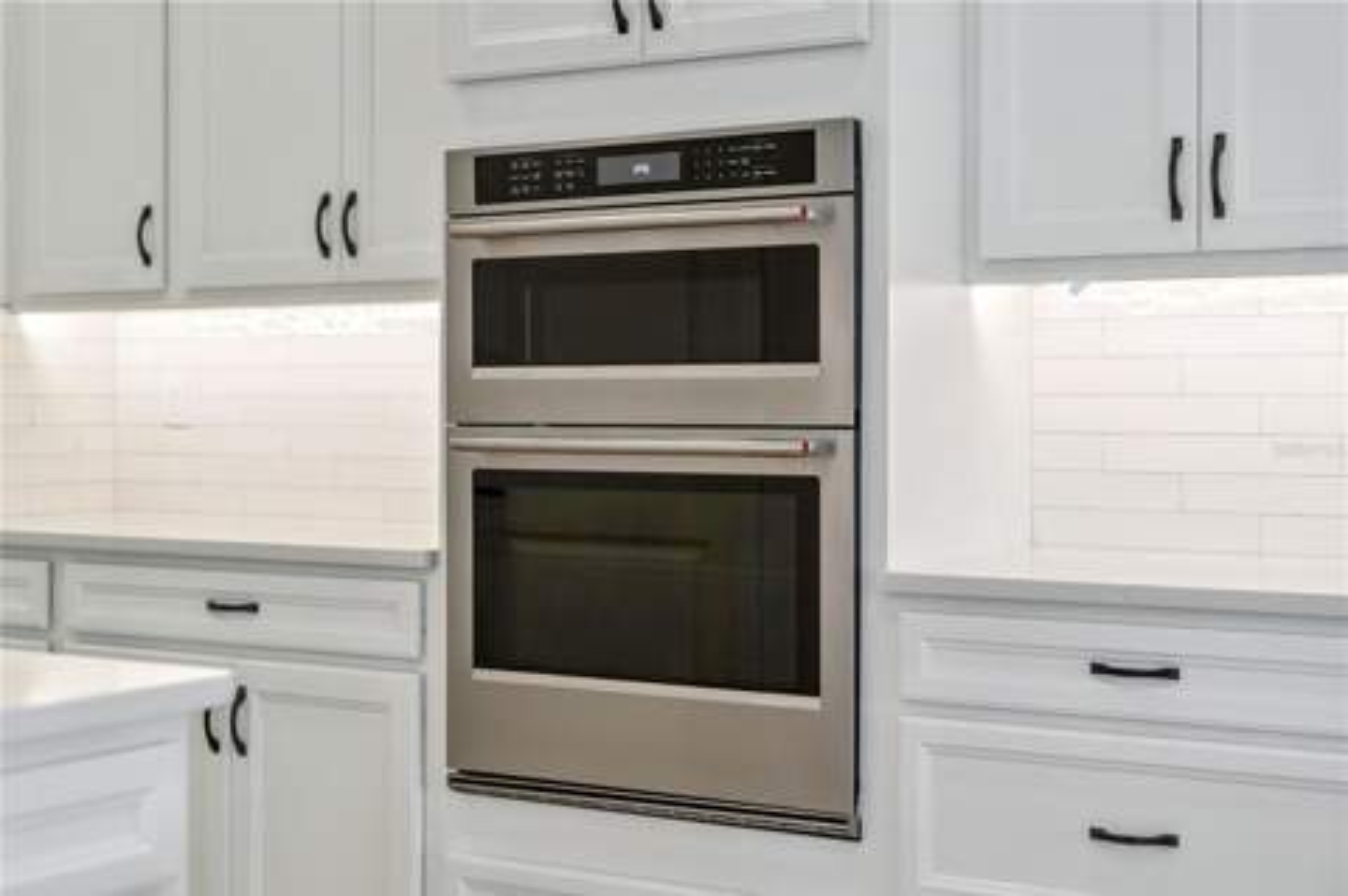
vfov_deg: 26.9
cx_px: 674
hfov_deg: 39.6
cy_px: 448
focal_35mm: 50
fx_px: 1870
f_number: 2.8
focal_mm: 50
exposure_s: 1/320
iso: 400
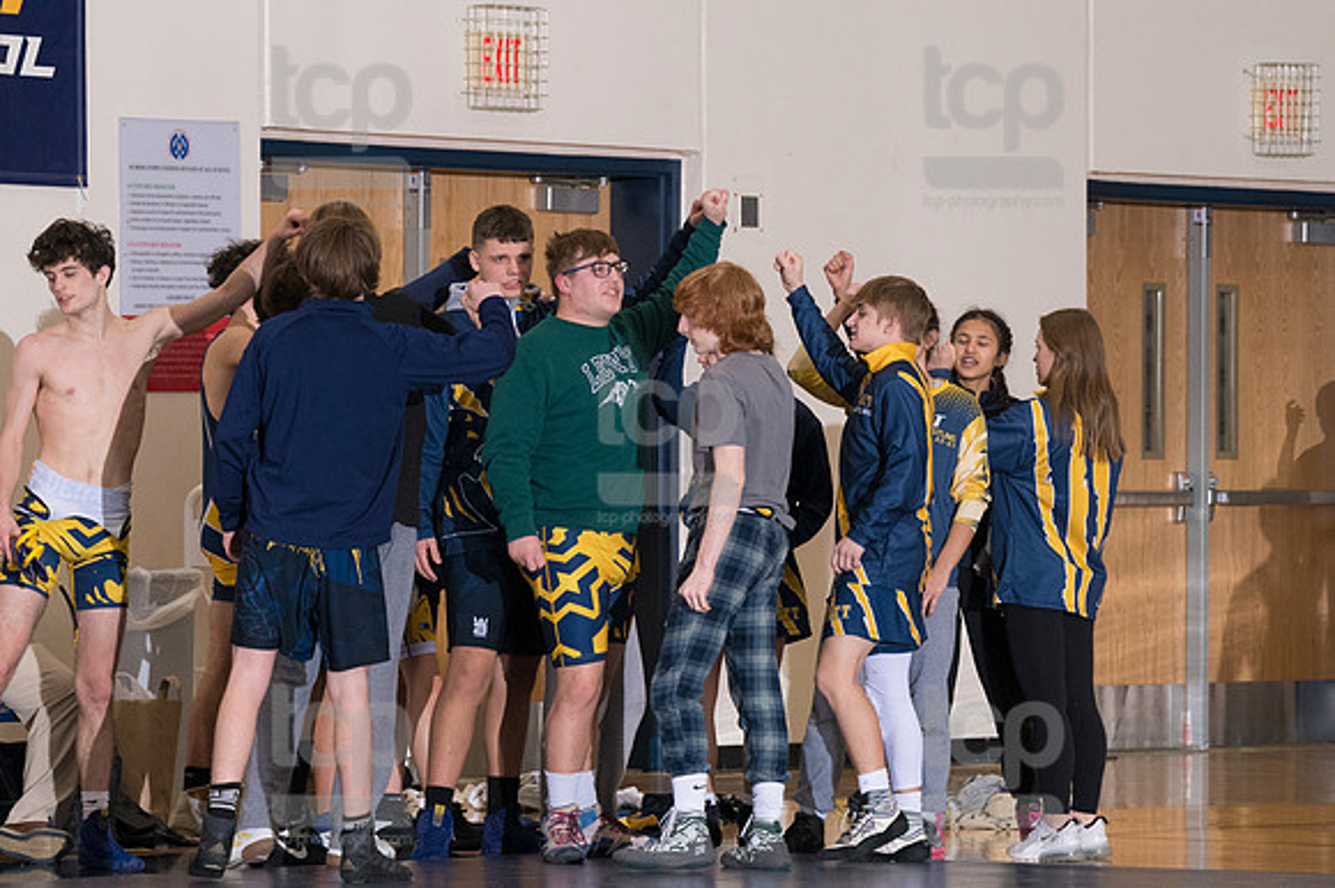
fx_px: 8895
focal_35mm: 240
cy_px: 444
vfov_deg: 5.7
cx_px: 668
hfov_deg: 8.6
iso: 2000
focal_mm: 160
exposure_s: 1/250
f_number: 5.6
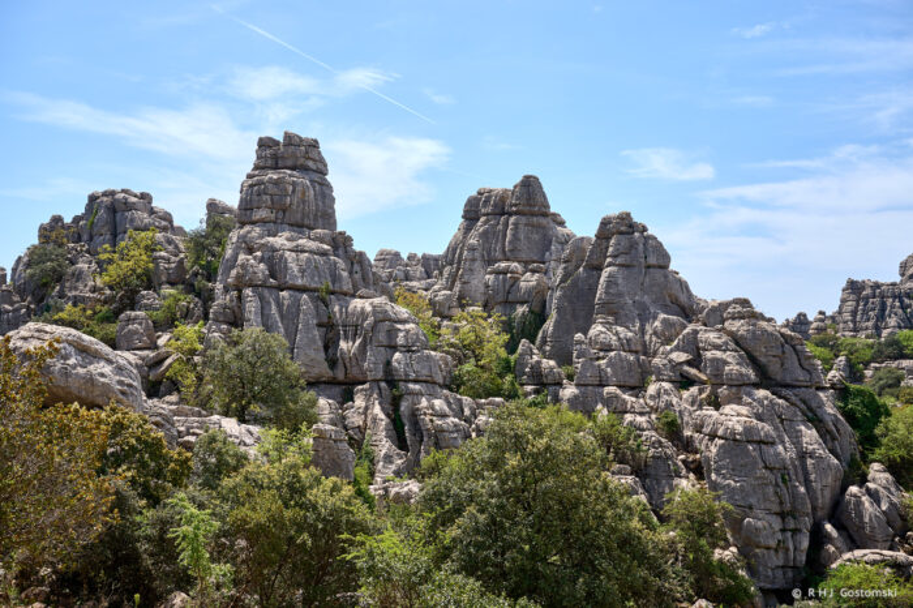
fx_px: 875
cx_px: 456
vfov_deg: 38.3
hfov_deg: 55.1
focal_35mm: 34
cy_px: 304
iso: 100
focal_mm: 34.5
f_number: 8
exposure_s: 1/320
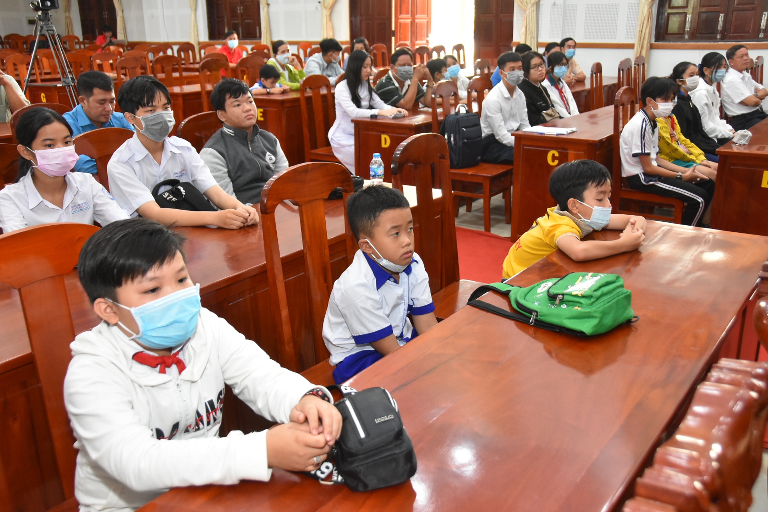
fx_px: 704
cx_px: 384
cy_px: 256
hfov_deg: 57.2
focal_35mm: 33
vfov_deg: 40.0
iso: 1800
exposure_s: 1/125
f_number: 3.8
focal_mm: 22
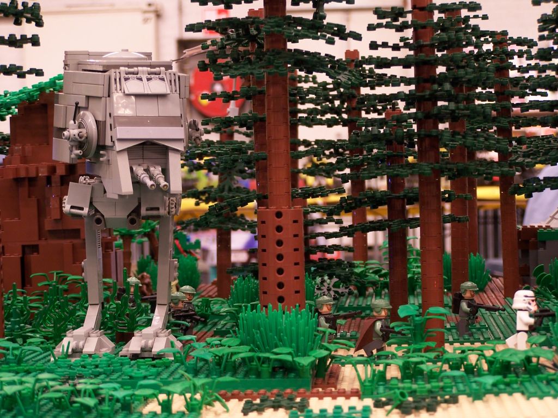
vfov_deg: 15.7
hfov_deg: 20.9
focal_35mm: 94
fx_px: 1515
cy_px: 209
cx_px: 279
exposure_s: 1/2
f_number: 3.2
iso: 80
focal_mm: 15.6
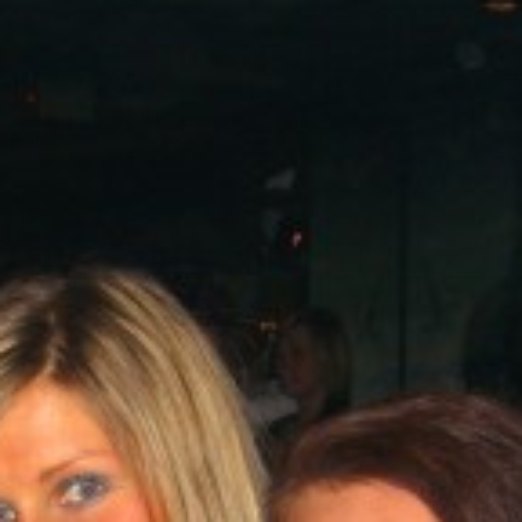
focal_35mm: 140
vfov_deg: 11.9
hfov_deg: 12.3
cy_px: 801
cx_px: -33
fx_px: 2389
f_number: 2.8
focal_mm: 7.9
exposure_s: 1/60
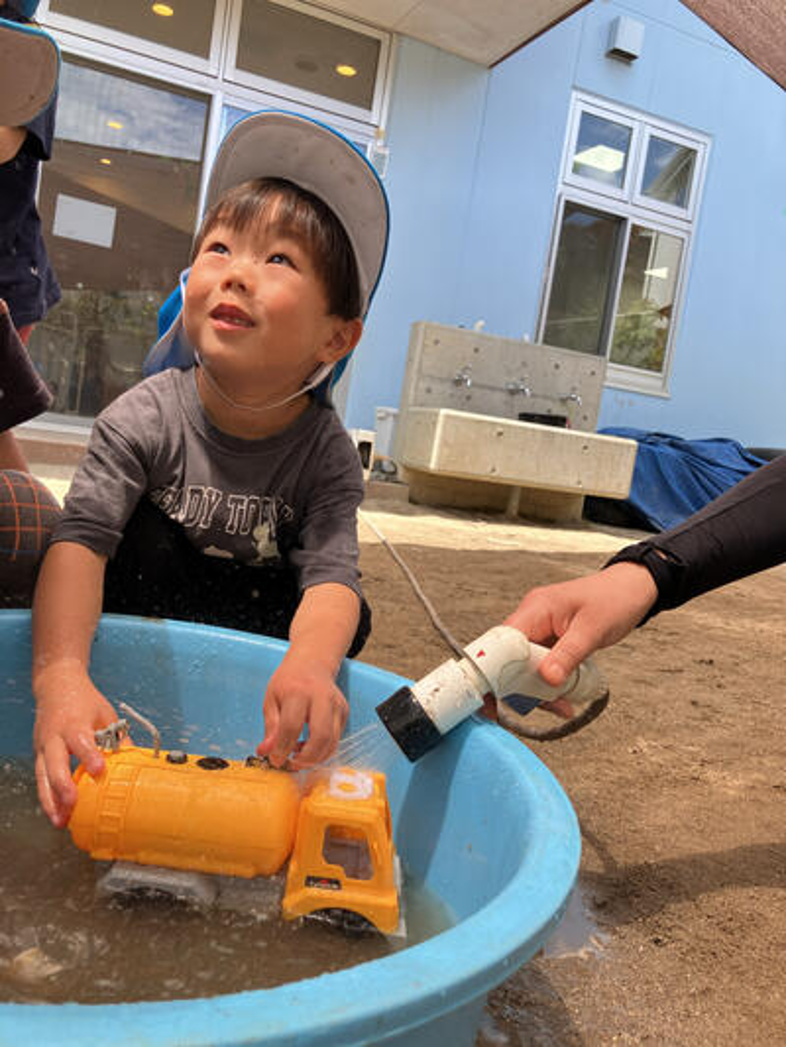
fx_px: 847
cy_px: 524
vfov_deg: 63.4
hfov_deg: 49.8
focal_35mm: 28
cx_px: 393
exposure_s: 1/296
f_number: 1.8
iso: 32
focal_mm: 3.99
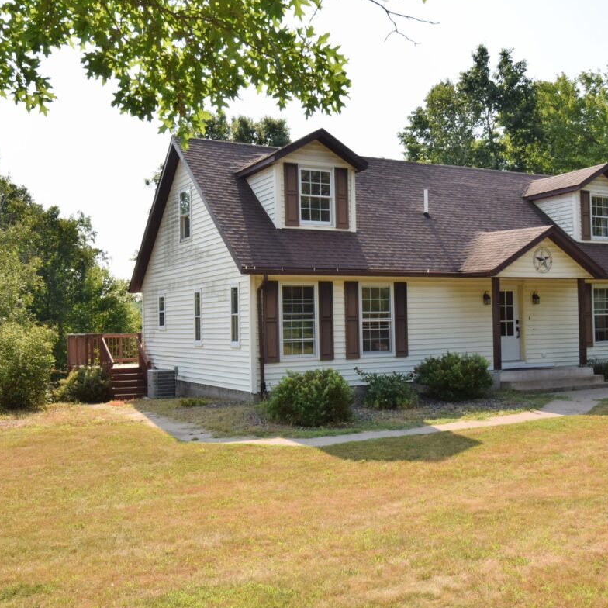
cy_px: 302
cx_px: 348
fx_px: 775
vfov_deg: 42.8
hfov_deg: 42.7
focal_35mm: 39
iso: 320
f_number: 16
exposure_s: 1/200
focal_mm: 20
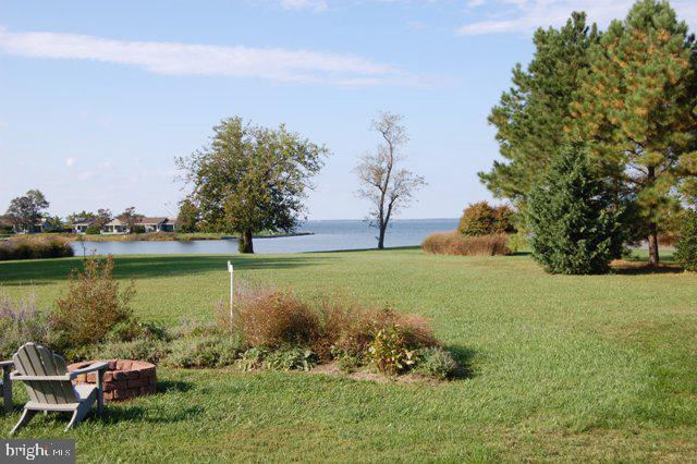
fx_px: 929
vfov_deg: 28.0
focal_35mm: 48
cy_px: 232
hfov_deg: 41.1
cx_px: 348
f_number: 9
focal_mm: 32
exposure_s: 1/320
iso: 200
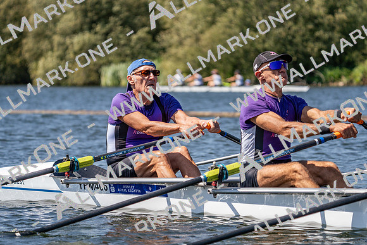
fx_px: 2039
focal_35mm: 200
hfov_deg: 10.3
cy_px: 122
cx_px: 184
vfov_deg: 6.9
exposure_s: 1/2000
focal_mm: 200
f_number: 5.6
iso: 250
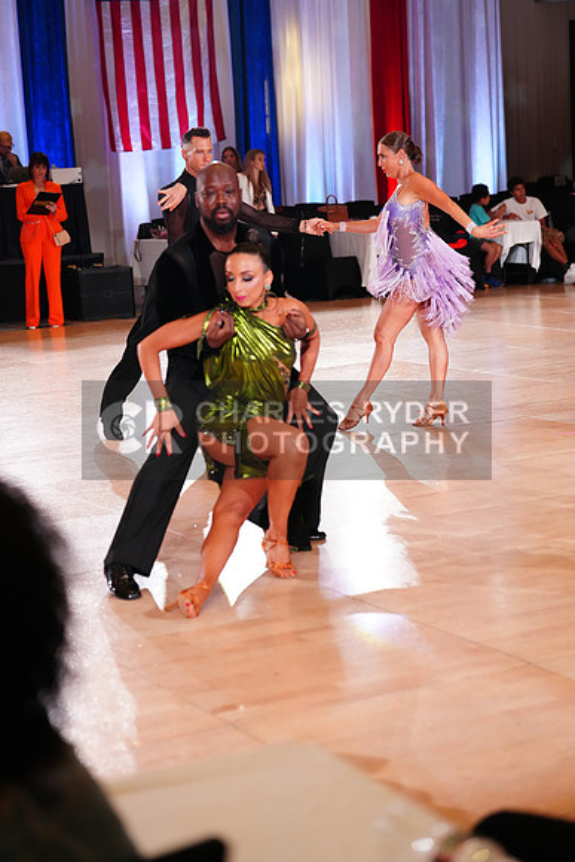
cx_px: 288
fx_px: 1676
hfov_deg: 19.5
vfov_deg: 28.8
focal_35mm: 70
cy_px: 431
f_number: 3.2
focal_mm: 70
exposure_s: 1/640
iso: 3200
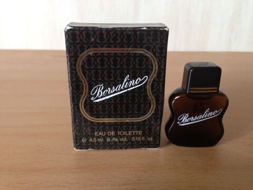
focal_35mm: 33
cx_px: 126
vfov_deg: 42.9
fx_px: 241
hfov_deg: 55.4
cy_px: 95
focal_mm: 4.13
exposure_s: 1/20
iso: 80
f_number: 2.4
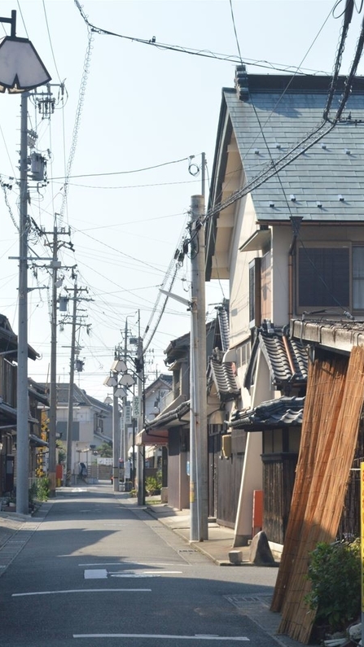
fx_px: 1871
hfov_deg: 11.1
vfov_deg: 19.6
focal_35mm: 109
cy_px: 324
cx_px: 113
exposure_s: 1/400
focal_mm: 46
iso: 400
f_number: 10
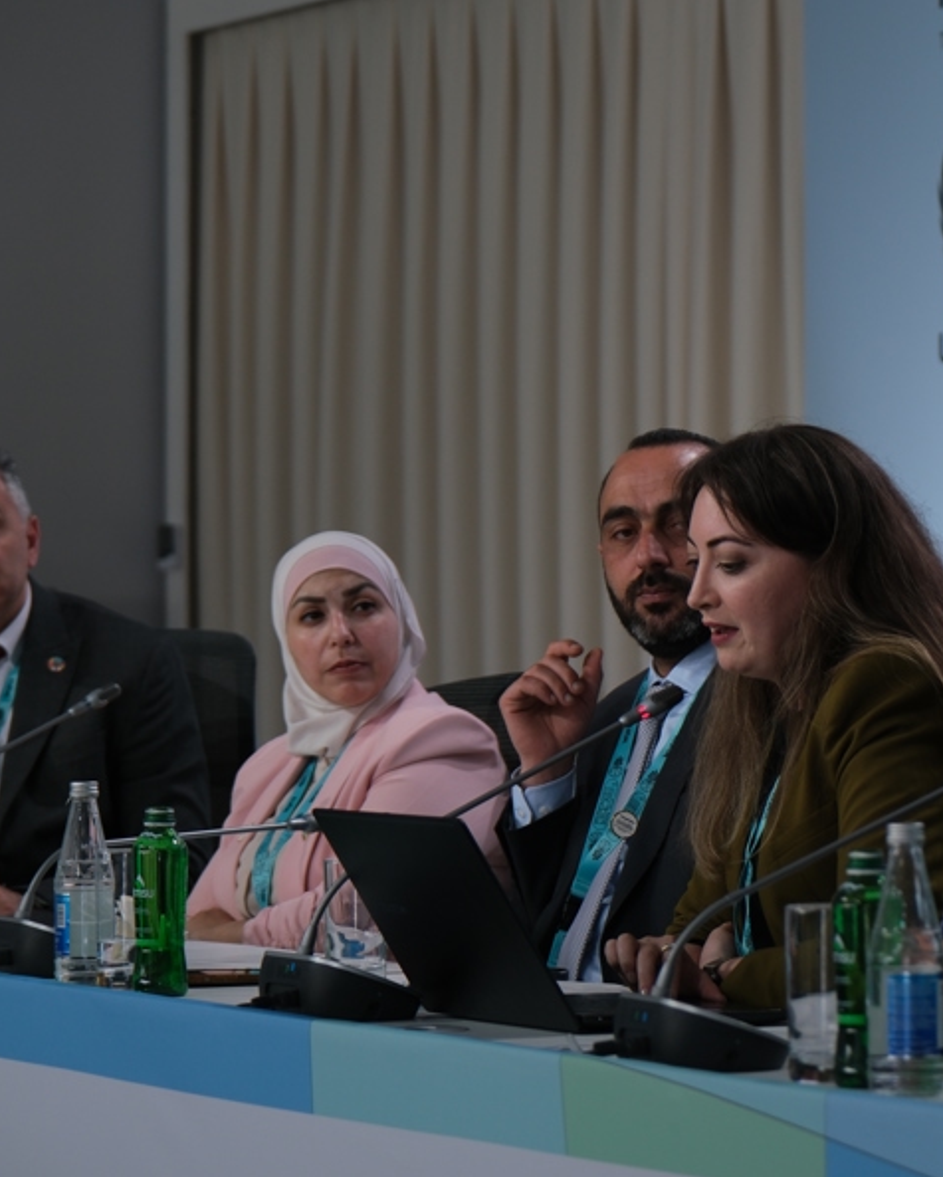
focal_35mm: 162
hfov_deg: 9.5
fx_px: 5646
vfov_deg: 11.9
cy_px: 587
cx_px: 810
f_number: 4
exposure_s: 1/220
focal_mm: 76.3
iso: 400
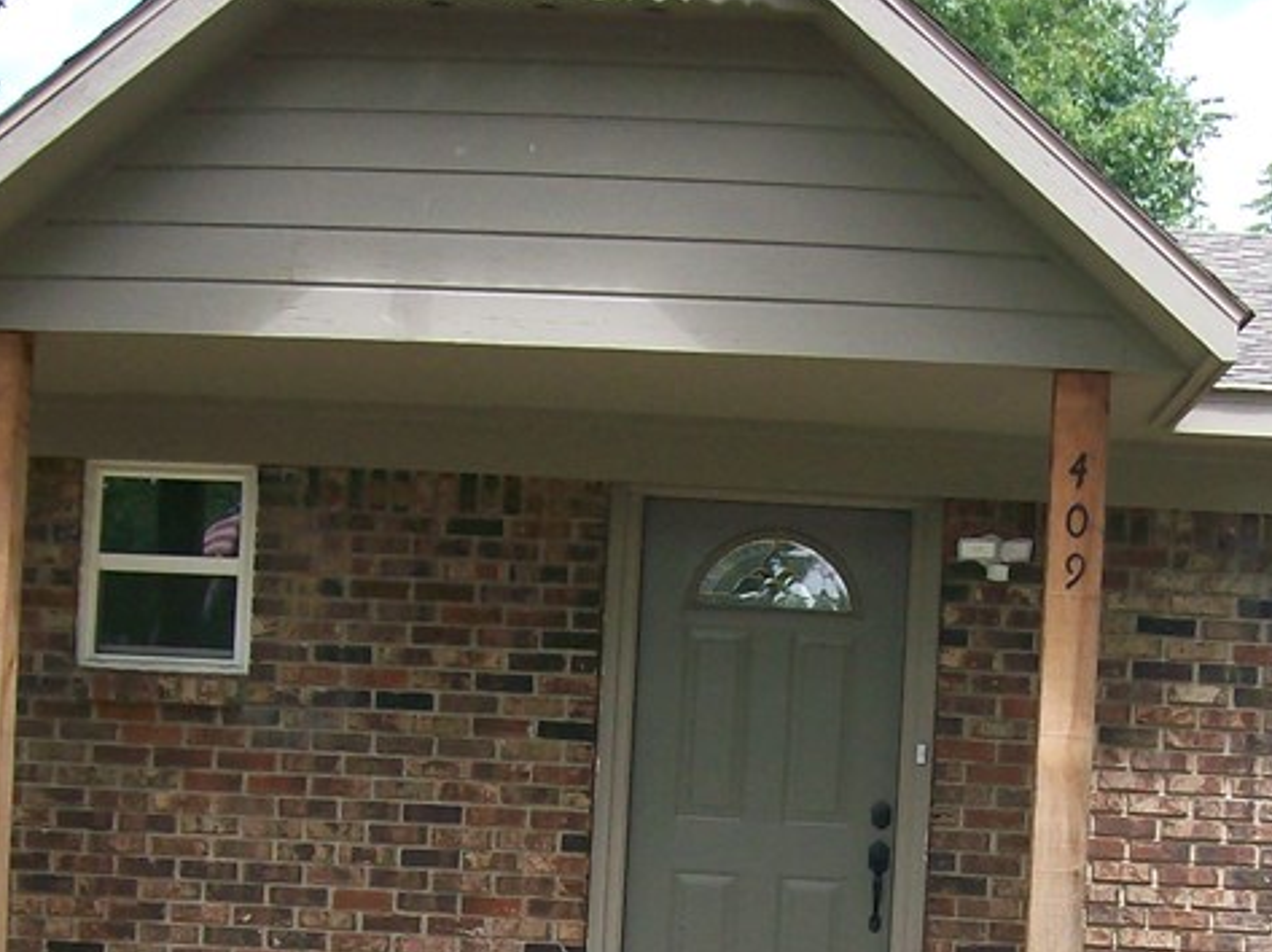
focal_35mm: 78
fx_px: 2864
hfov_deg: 25.0
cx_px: 675
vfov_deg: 18.3
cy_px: 974
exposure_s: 1/431
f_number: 2.7
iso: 80
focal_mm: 6
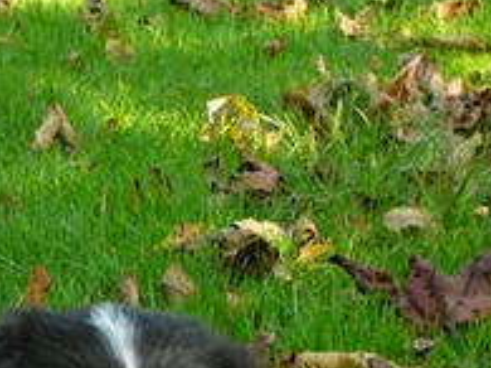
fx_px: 2452
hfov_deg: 11.3
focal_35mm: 173
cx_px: -3
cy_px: 474
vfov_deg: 8.5
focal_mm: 9.1
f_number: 3.6
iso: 400
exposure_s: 1/400
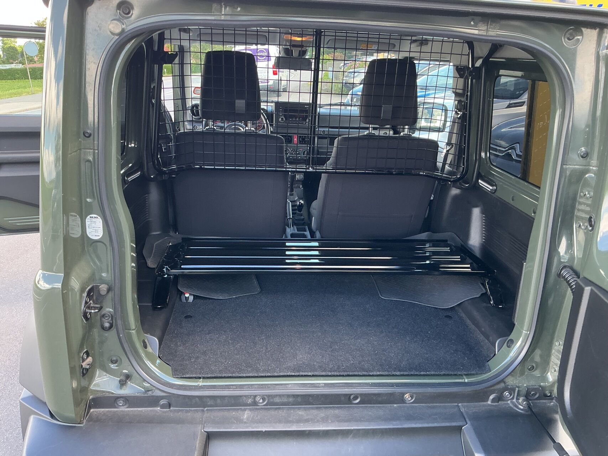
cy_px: 228
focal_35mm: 29
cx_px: 304
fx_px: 509
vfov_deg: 48.2
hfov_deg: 61.7
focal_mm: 3
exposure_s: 1/120
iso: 64
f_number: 1.8
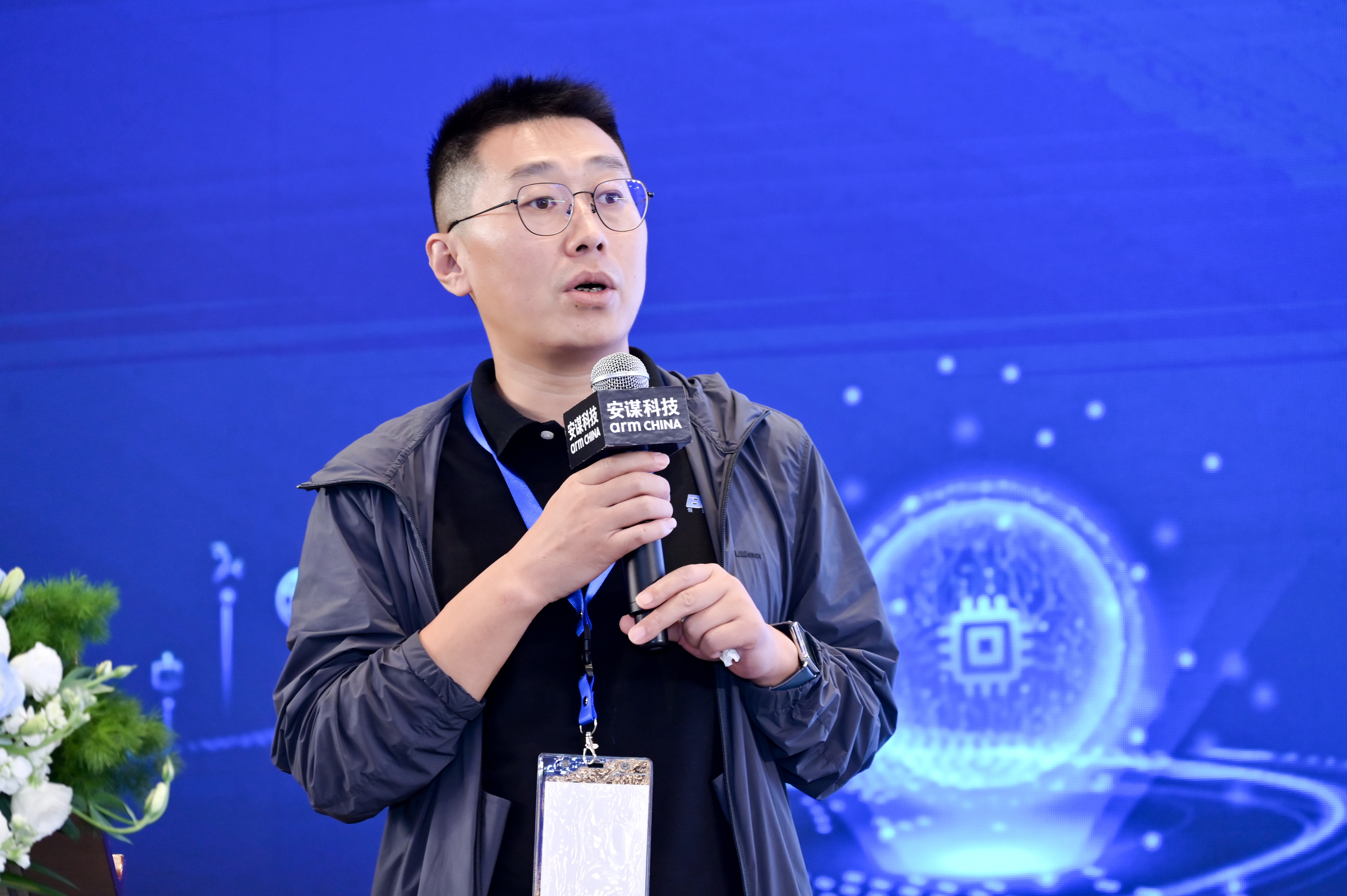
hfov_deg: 20.0
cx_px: 674
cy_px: 448
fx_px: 3814
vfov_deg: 13.4
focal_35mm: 102
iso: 1000
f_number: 4.5
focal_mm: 102
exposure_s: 1/125
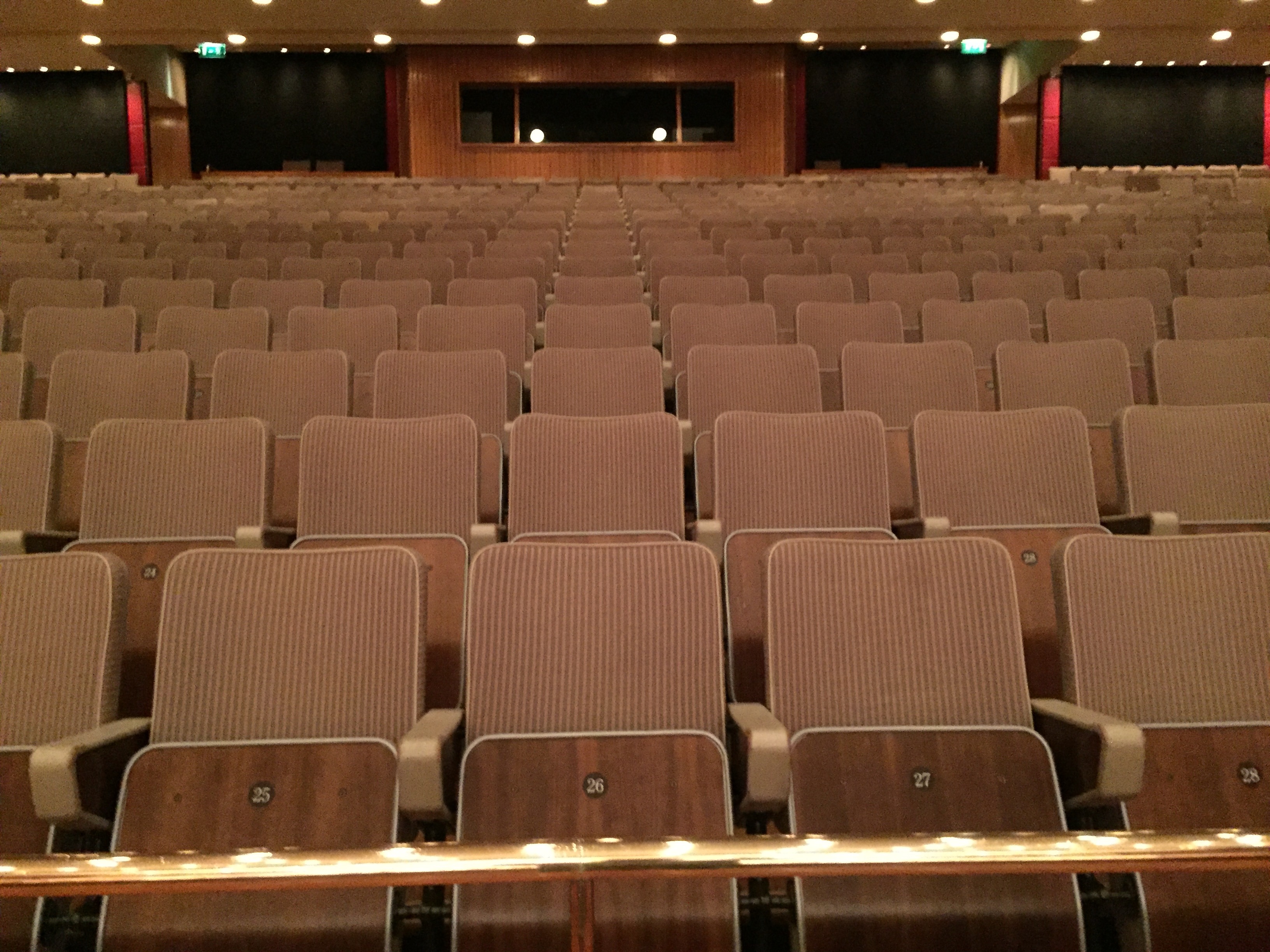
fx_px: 1064
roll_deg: +0.5
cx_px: 635
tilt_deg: -4.9
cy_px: 476
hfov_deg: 61.7
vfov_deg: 48.2
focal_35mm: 29
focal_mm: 4.15
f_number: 2.2
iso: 1250
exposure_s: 1/17
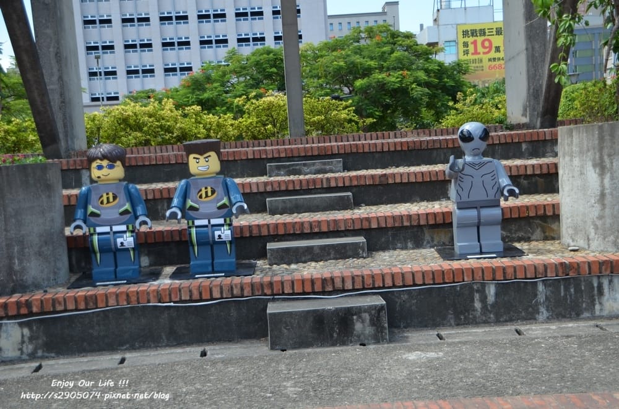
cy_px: 204
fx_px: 823
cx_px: 310
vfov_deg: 27.9
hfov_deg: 41.2
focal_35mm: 48
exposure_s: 1/1250
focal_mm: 32
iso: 500
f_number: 4
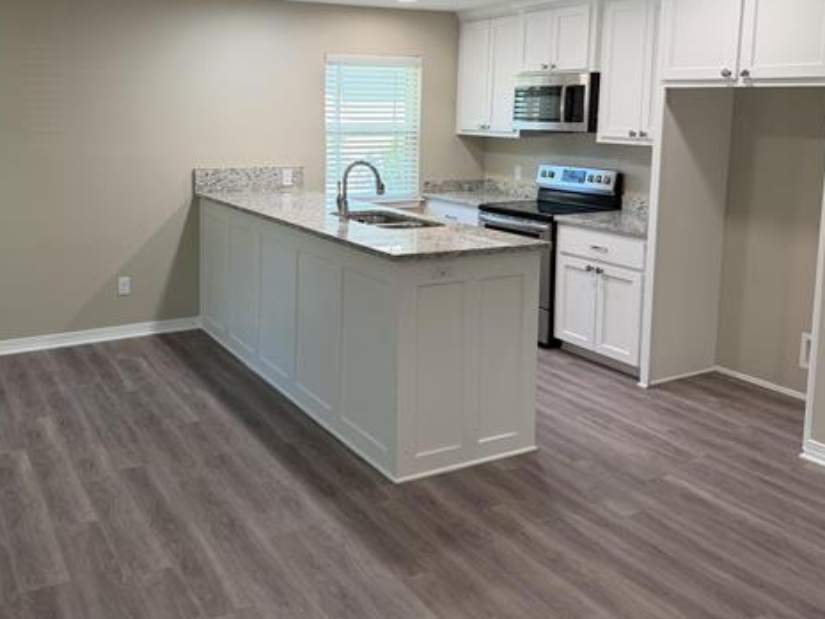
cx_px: 319
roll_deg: +0.1
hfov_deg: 54.8
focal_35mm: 33
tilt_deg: -7.5
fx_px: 787
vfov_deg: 42.5
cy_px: 215
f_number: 1.78
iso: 125
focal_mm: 6.76
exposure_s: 1/120
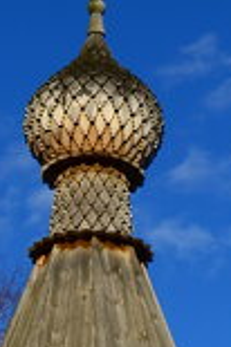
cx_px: 71
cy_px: 646
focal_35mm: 225
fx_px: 2166
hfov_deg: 6.1
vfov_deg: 8.8
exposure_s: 1/320
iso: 100
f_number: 9
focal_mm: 29
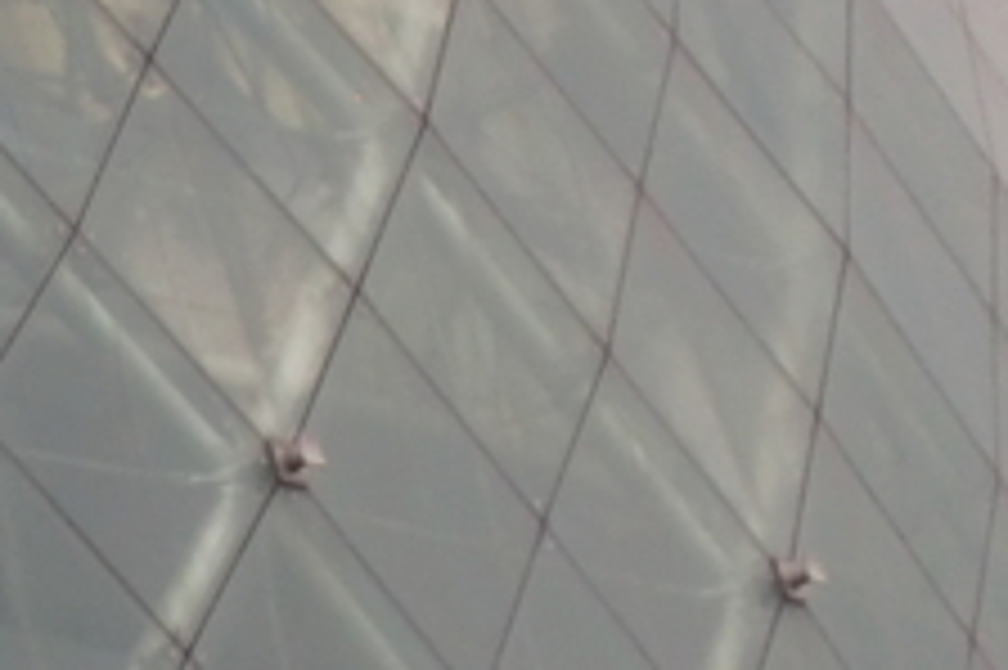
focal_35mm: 625
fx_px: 17487
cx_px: -1012
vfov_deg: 2.2
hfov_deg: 3.3
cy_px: 1016
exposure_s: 1/250
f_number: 5.8
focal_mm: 19.6
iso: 64
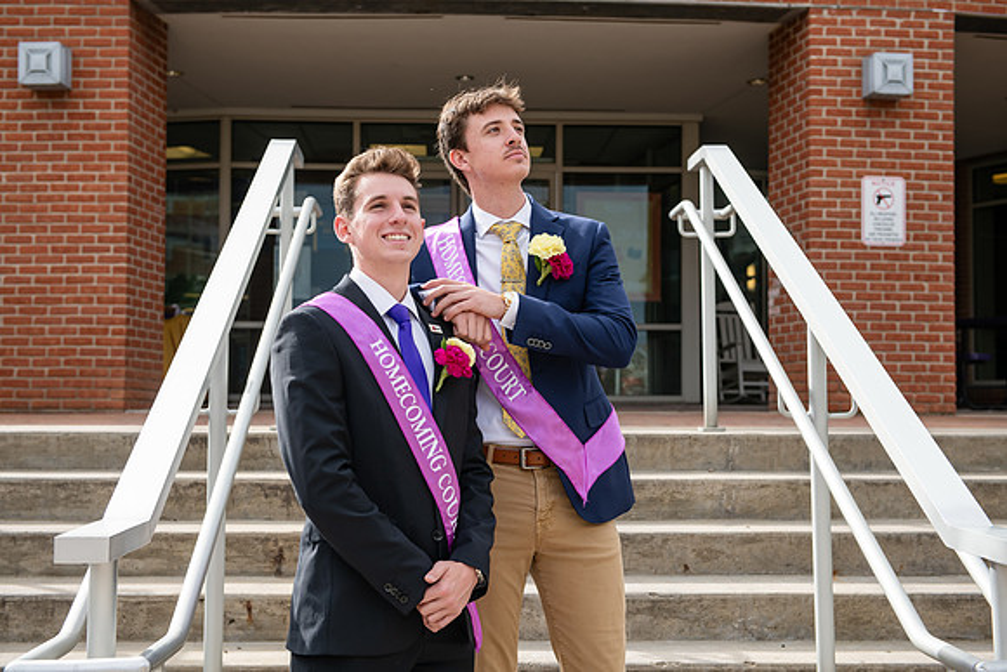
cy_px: 336
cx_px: 504
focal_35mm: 50
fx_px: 1399
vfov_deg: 27.0
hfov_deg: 39.6
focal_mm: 50
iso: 160
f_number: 4.5
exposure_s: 1/400
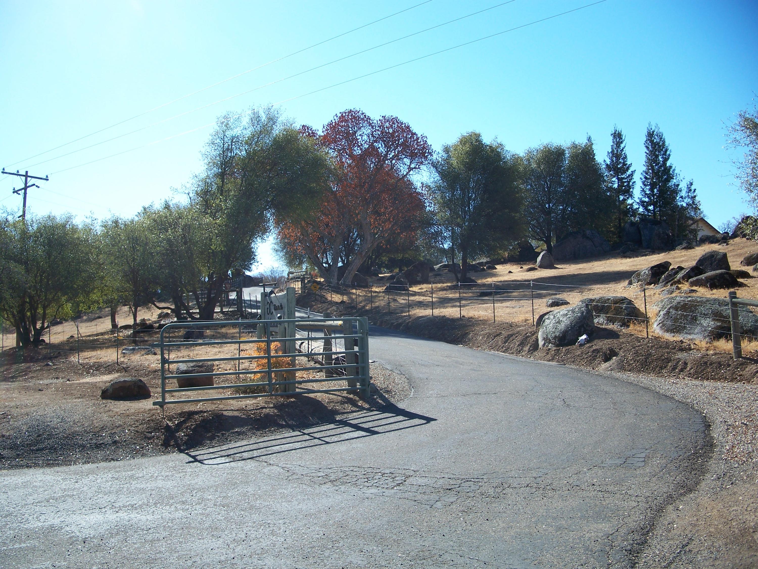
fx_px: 810
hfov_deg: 50.1
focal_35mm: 37
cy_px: 284
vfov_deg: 38.7
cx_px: 379
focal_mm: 7.8
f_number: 2.8
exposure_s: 1/640
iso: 64
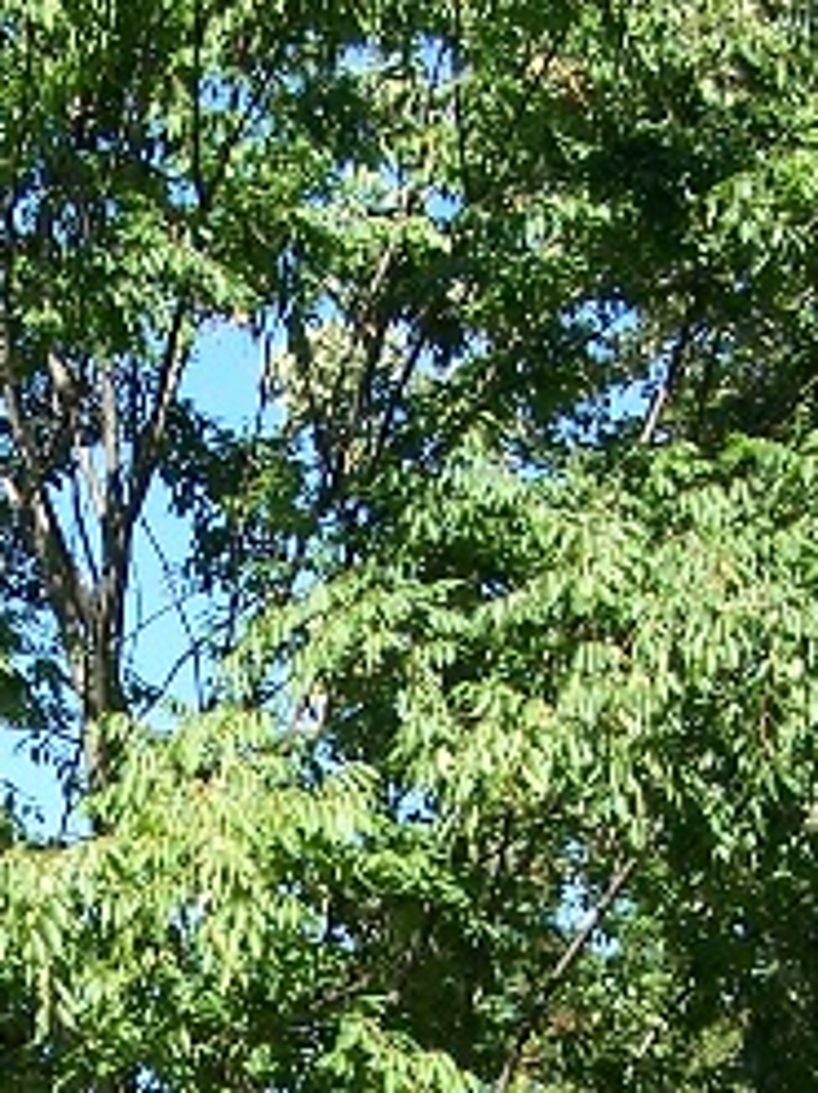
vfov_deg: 15.8
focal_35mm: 123
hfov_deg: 12.0
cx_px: 133
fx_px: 3879
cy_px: 974
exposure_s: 1/400
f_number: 2.8
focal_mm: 6.3
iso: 80
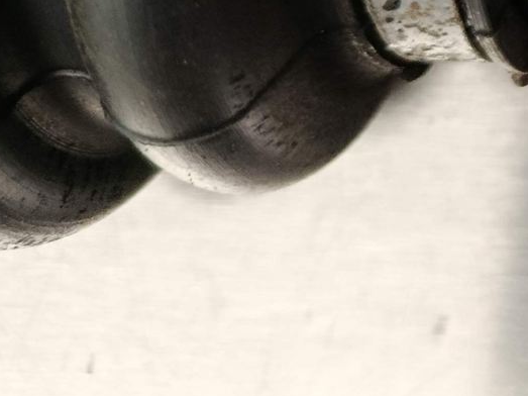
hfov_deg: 16.9
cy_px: -293
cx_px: 976
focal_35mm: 94
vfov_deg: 14.1
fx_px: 1433
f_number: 1.7
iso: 1439
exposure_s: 1/25
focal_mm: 5.24
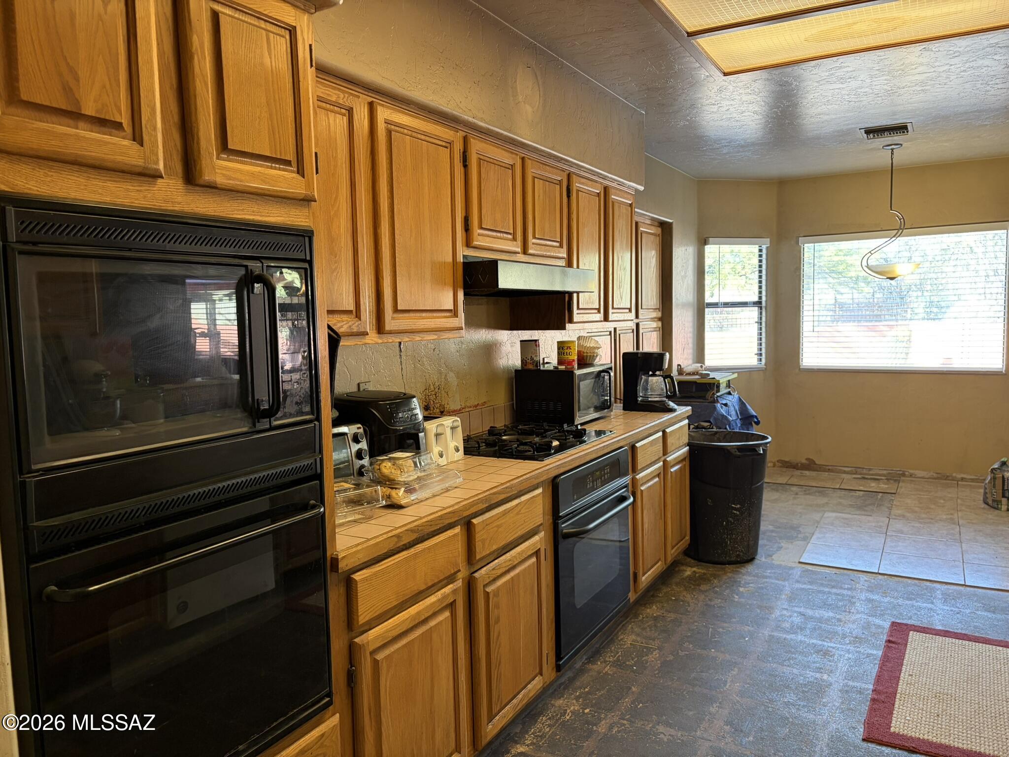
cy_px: 378
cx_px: 504
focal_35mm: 26
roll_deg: +1.3
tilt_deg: -4.3
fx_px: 758
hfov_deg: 67.3
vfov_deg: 53.1
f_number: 1.6
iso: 160
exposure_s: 1/60
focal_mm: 5.96
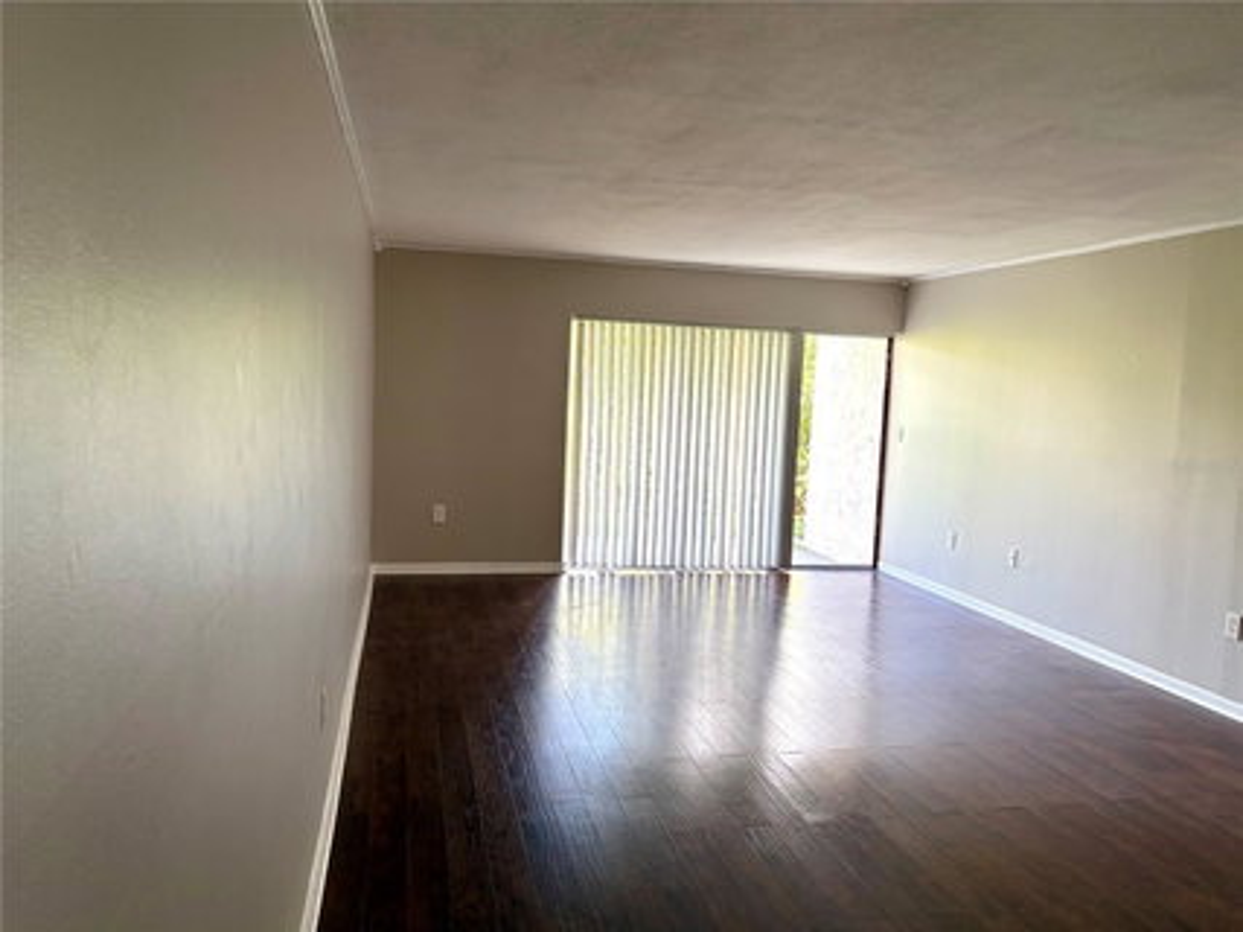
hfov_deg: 67.3
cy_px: 466
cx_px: 622
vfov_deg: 53.0
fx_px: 933
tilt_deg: -4.9
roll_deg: -1.8
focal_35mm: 26
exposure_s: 1/122
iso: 80
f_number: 1.6
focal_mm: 5.96
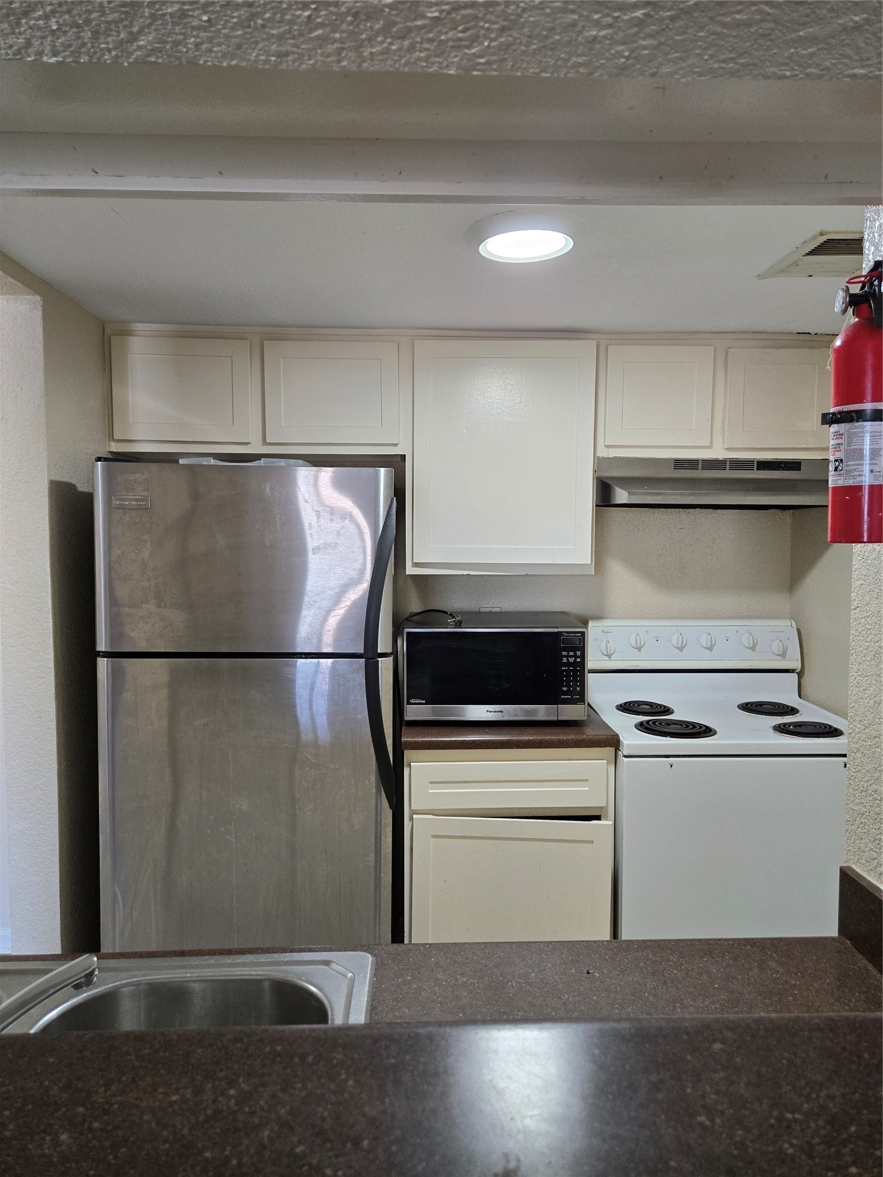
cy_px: 588
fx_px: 782
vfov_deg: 73.9
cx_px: 442
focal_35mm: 23
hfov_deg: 58.9
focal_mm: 5.4
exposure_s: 1/120
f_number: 1.8
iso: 160
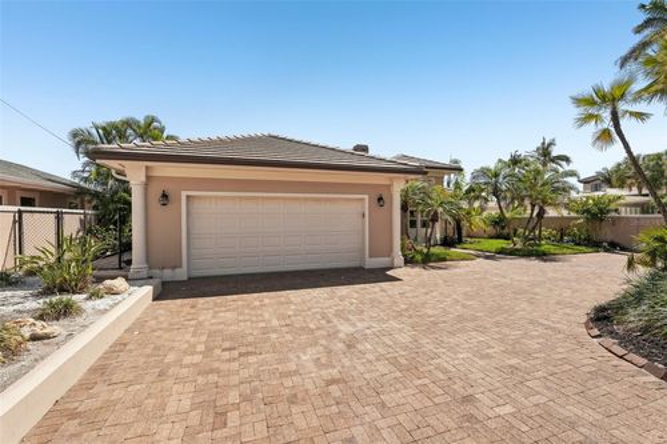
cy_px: 222
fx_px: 296
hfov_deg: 96.8
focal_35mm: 16
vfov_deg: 73.7
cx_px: 334
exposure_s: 1/1250
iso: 400
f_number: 8
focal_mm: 16
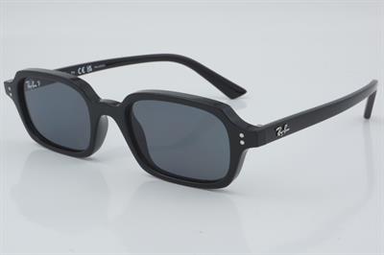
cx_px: 192
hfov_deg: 24.6
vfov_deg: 16.5
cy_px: 128
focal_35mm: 82
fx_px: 879
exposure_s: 1/4
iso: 100
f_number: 29
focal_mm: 55
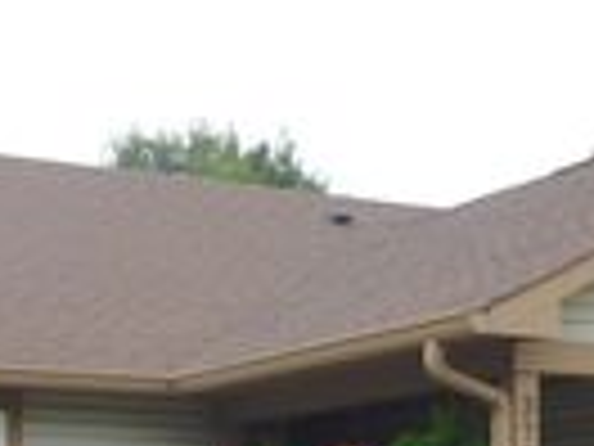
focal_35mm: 114
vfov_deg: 12.8
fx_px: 1956
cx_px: 392
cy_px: 493
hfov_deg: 17.2
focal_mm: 5.3
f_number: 3.2
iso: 125
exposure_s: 1/400
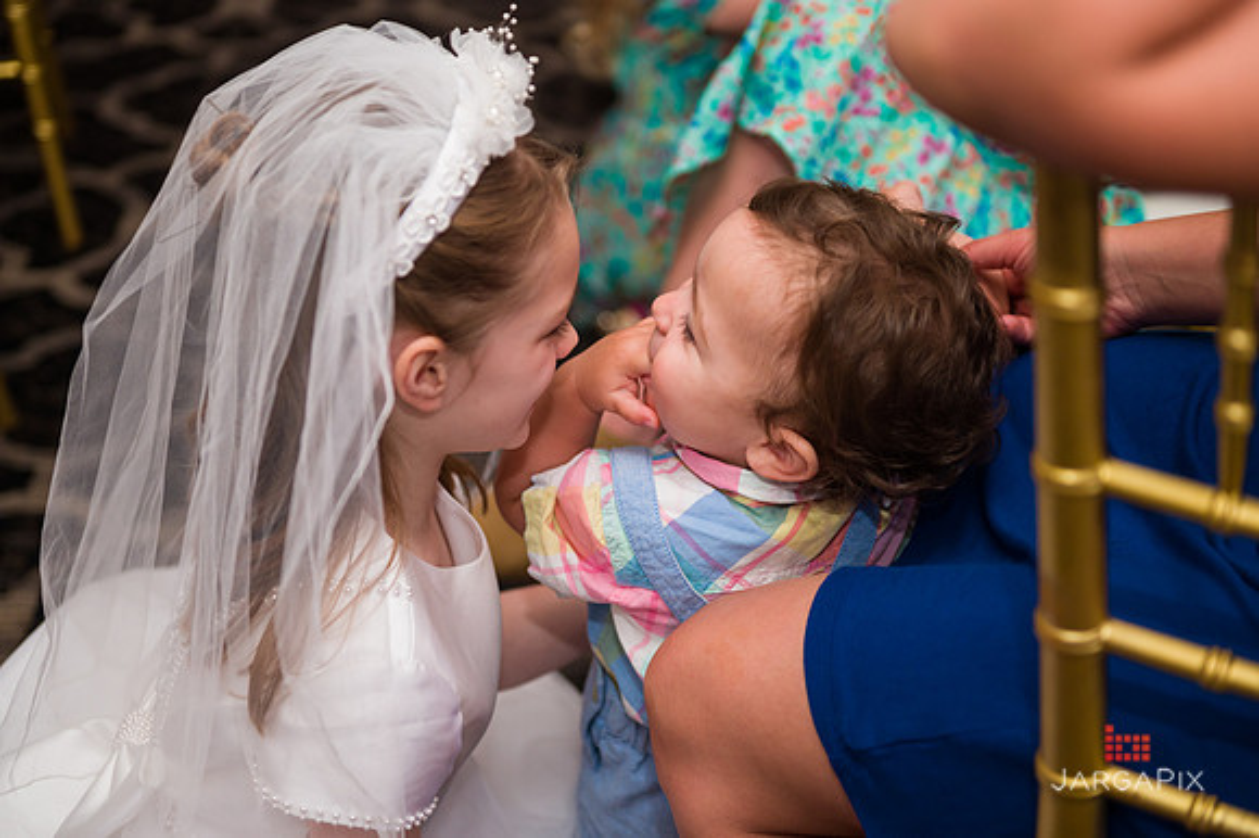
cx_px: 630
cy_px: 419
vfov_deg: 24.2
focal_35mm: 56
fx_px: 1957
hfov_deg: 35.7
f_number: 3.2
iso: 1250
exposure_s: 1/200
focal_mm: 56
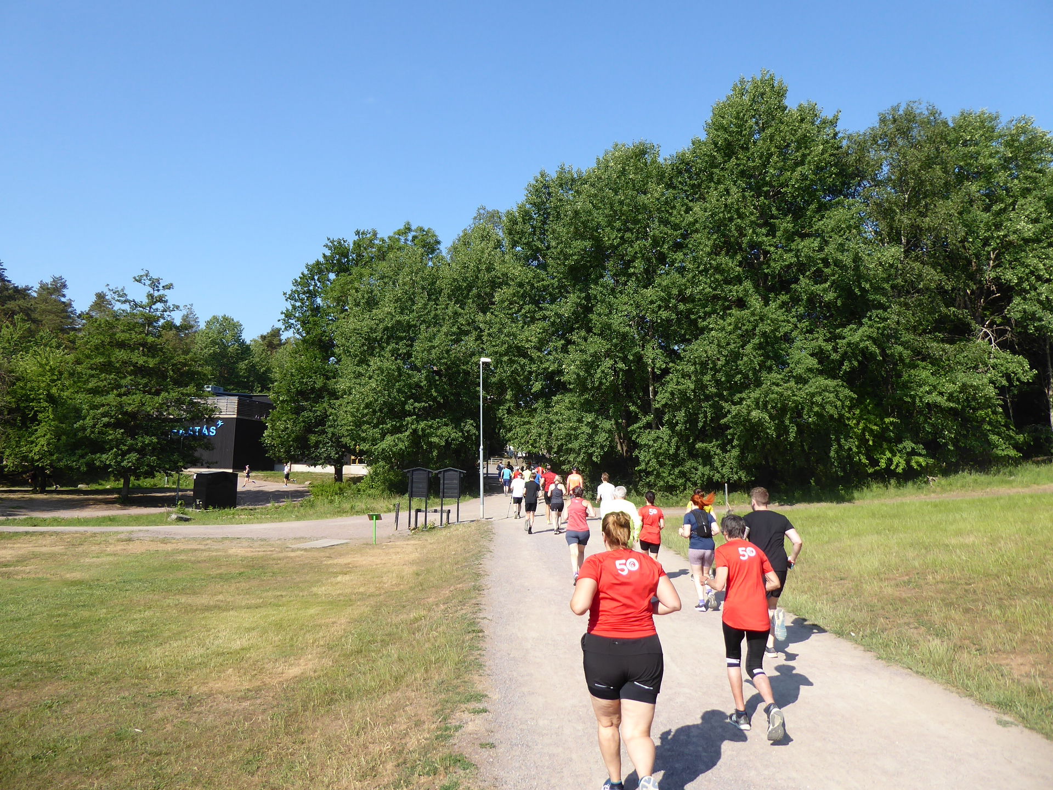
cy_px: 395
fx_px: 760
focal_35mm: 25
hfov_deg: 69.4
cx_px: 526
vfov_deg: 54.9
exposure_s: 1/640
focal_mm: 4.3
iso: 80
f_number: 3.3
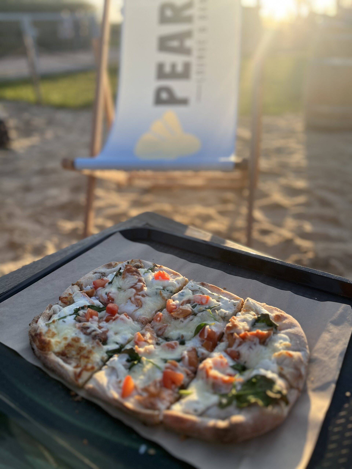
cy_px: 234
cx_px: 176
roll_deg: +4.3
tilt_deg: -30.1
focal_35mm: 26
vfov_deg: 67.3
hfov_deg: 53.1
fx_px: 353
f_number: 1.6
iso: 50
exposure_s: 1/951
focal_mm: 5.1
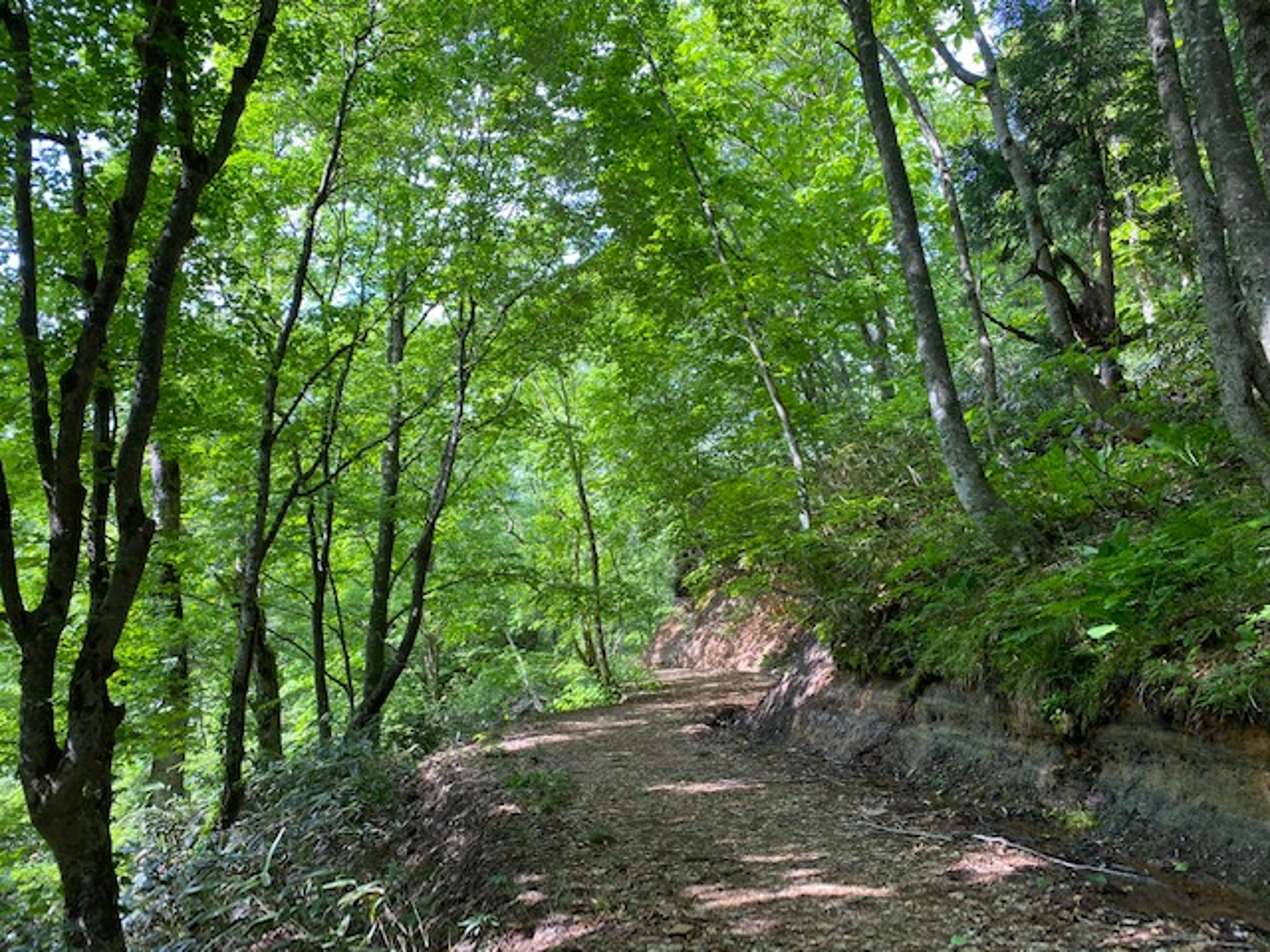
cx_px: 635
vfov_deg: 53.1
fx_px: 954
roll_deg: +3.1
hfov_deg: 67.3
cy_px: 476
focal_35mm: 26
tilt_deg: +10.9
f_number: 1.8
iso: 32
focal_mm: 4.25
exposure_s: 1/154
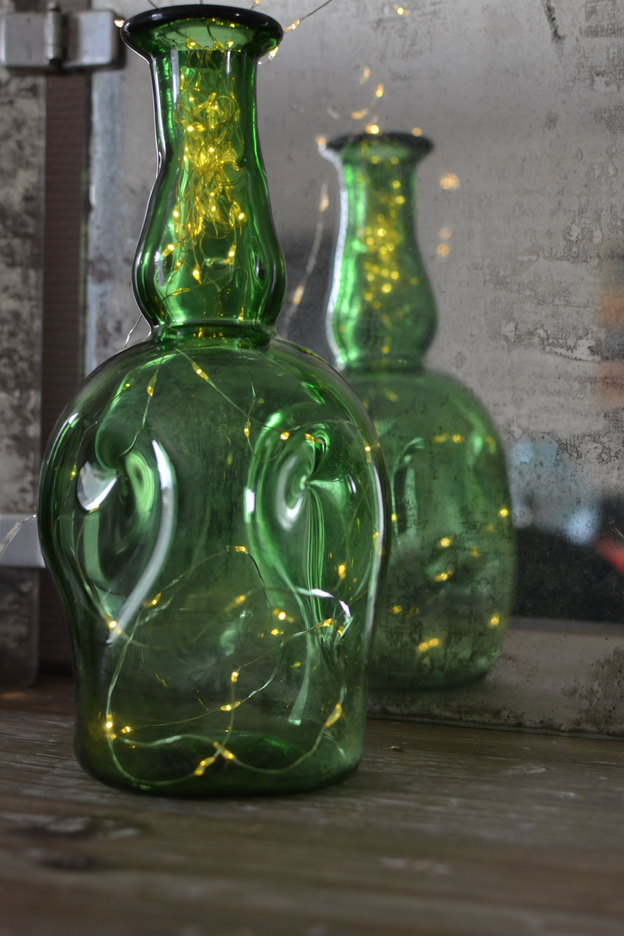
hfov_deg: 25.3
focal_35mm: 54
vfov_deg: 37.2
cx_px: 306
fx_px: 1391
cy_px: 473
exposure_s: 1/60
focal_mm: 35
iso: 400
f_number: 2.8
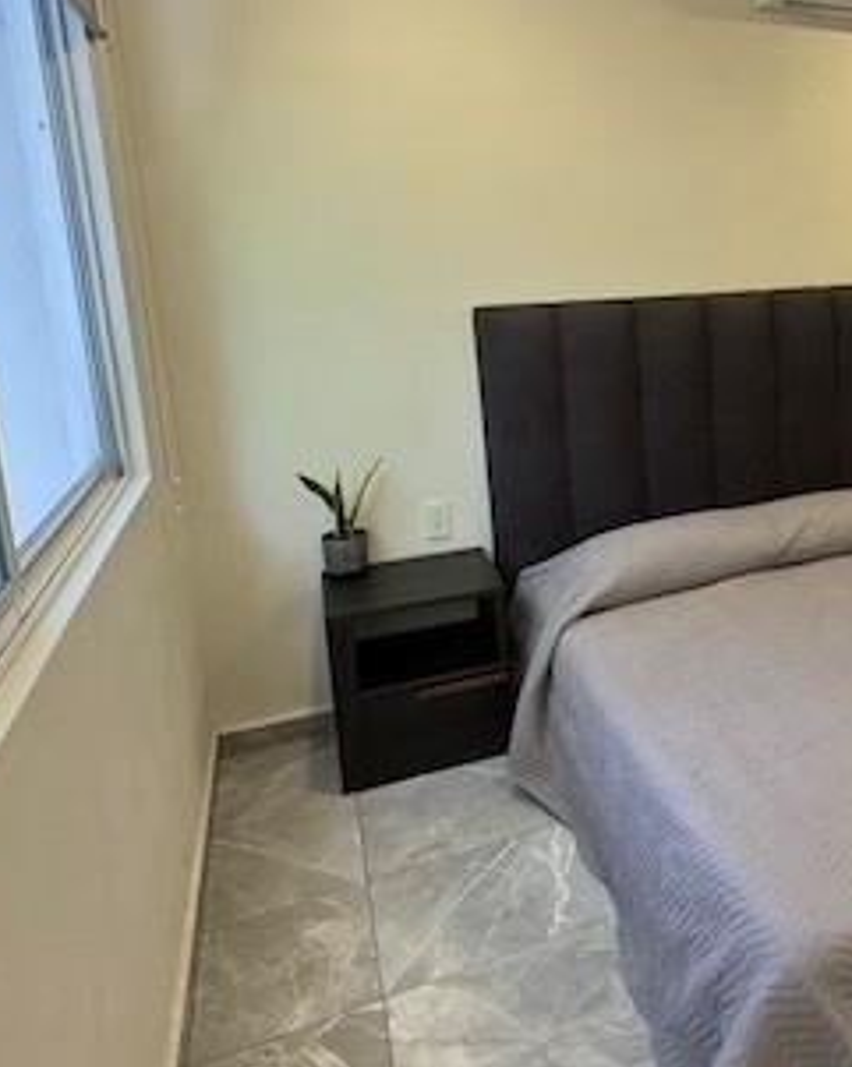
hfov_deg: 45.8
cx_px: 746
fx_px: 915
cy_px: 392
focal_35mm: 29
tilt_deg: -9.7
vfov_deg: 59.6
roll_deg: +1.5
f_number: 2.2
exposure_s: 1/99
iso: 320
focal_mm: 2.22
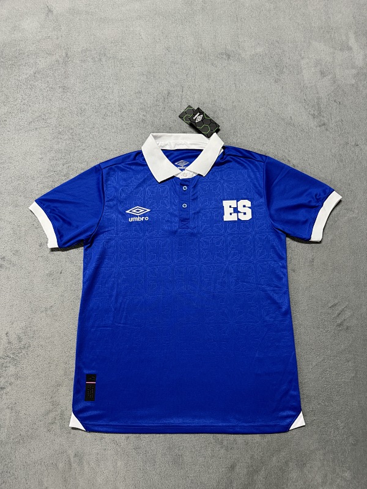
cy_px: 244
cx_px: 184
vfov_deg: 71.6
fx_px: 339
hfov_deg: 56.8
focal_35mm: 24
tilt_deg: -76.9
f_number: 1.78
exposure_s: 1/50
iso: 320
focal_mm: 6.76
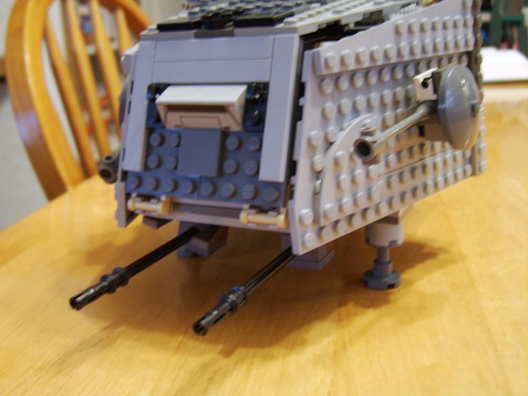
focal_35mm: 31
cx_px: 264
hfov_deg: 58.4
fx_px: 473
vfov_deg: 45.4
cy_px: 198
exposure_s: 1/2
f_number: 2.7
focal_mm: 8.13
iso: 71
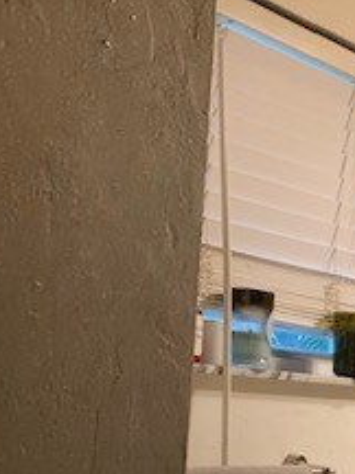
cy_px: 509
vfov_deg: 23.9
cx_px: 493
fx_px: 1053
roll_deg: -6.9
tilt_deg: -6.4
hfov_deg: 17.6
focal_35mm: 77
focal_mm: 4.25
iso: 160
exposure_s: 1/60
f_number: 1.8
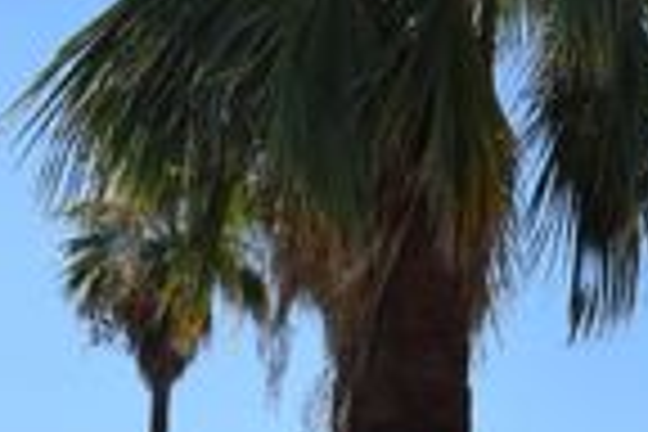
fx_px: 2250
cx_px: 1116
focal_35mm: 125
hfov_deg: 14.6
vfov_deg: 10.5
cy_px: 673
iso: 200
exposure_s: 1/400
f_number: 10
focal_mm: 24
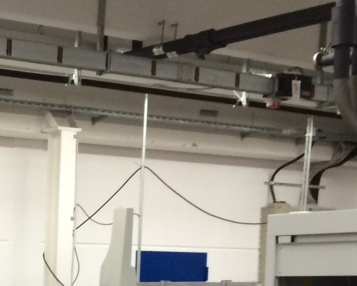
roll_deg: -1.0
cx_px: -184
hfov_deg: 17.1
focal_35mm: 101
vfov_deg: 14.4
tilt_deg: -5.4
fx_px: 1067
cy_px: 400
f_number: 2.2
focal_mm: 4.15
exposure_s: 1/33
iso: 50
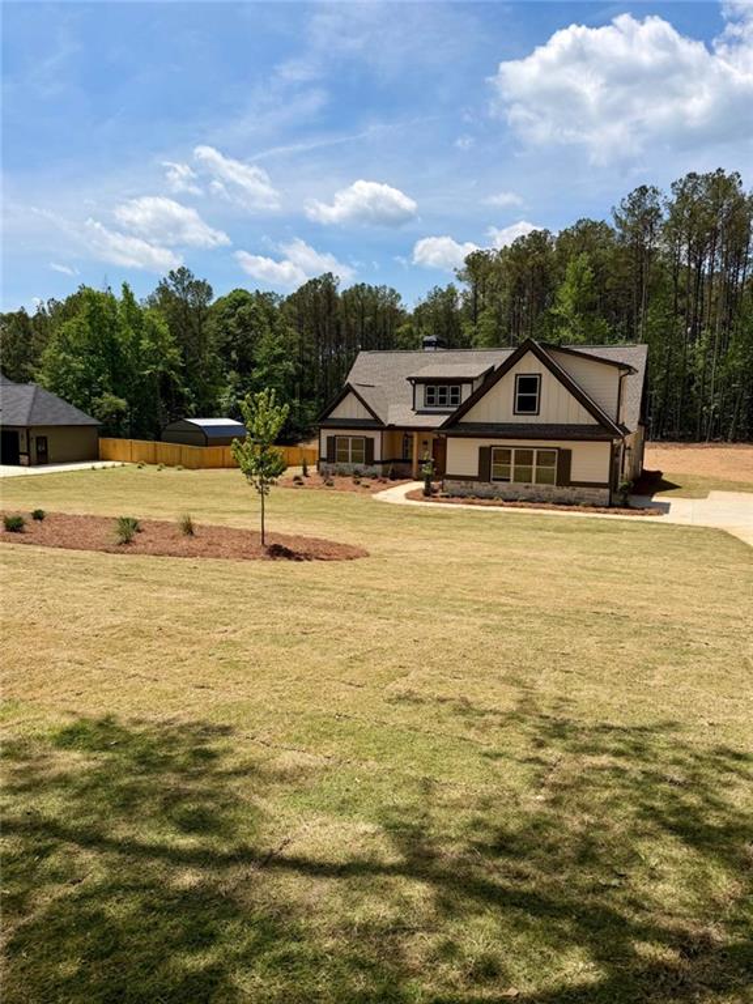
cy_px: 502
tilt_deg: -7.7
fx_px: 696
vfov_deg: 71.6
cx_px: 376
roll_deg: -1.9
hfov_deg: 56.8
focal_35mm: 24
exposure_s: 1/6711
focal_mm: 6.76
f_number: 1.78
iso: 80
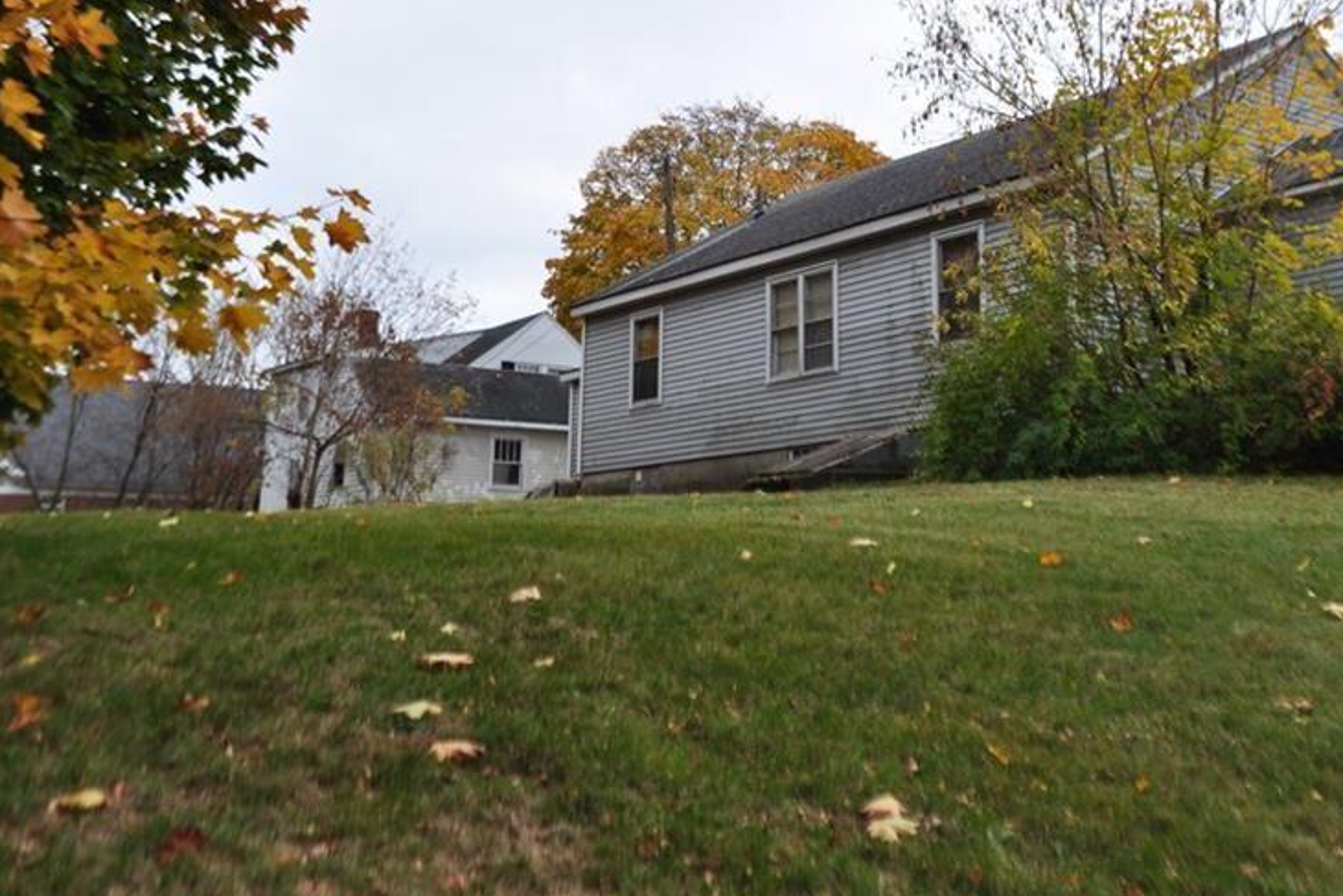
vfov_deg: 31.6
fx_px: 1567
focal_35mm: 42
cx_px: 879
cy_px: 279
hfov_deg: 45.8
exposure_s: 1/160
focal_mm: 20
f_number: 6.3
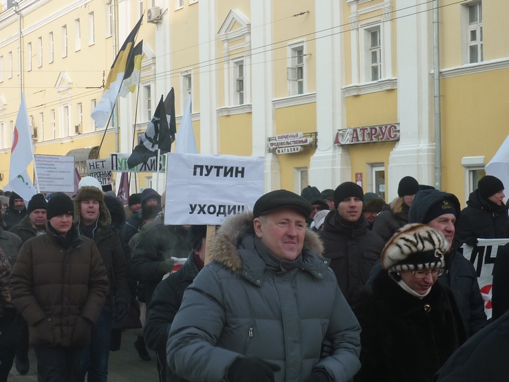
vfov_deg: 19.9
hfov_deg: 26.3
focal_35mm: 74
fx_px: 1088
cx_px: 254
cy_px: 191
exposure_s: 1/320
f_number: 3.3
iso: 80
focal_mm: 8.6
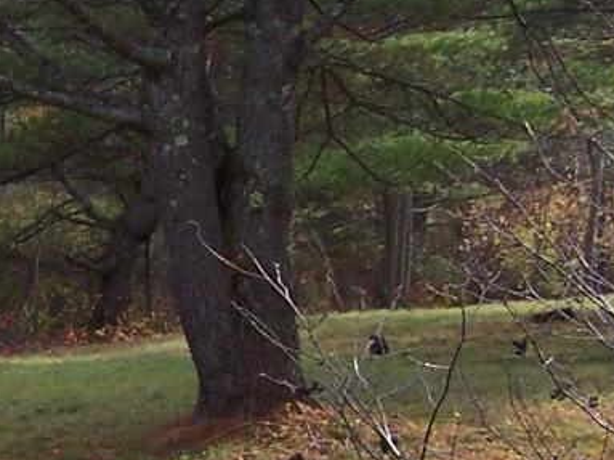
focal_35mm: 154
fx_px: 2731
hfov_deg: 12.1
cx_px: -359
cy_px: 332
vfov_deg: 9.6
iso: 80
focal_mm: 6.3
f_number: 2.8
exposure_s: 1/400
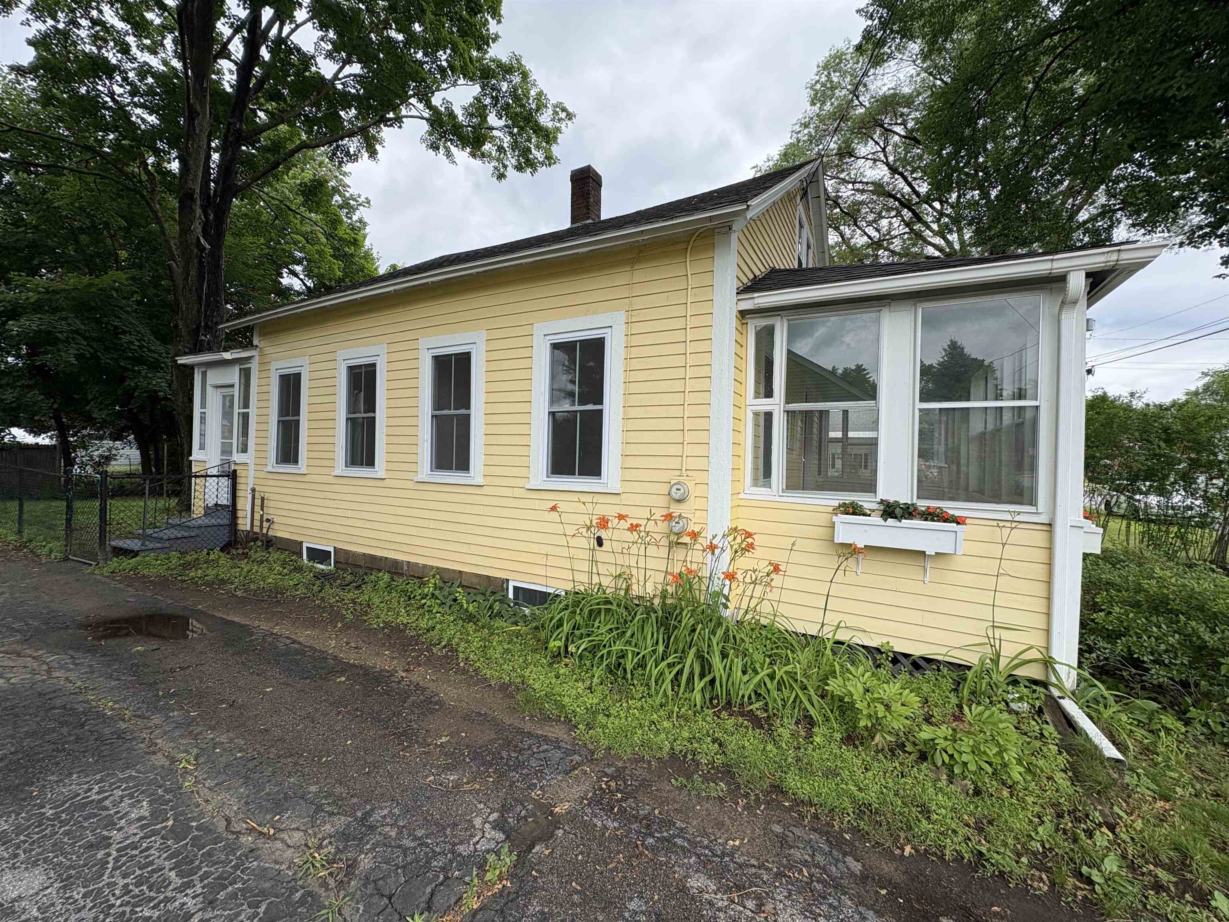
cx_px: 614
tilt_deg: +0.7
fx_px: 497
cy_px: 461
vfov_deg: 85.7
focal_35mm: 14
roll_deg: +0.0
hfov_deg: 102.1
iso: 40
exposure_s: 1/600
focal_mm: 2.22
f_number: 2.2
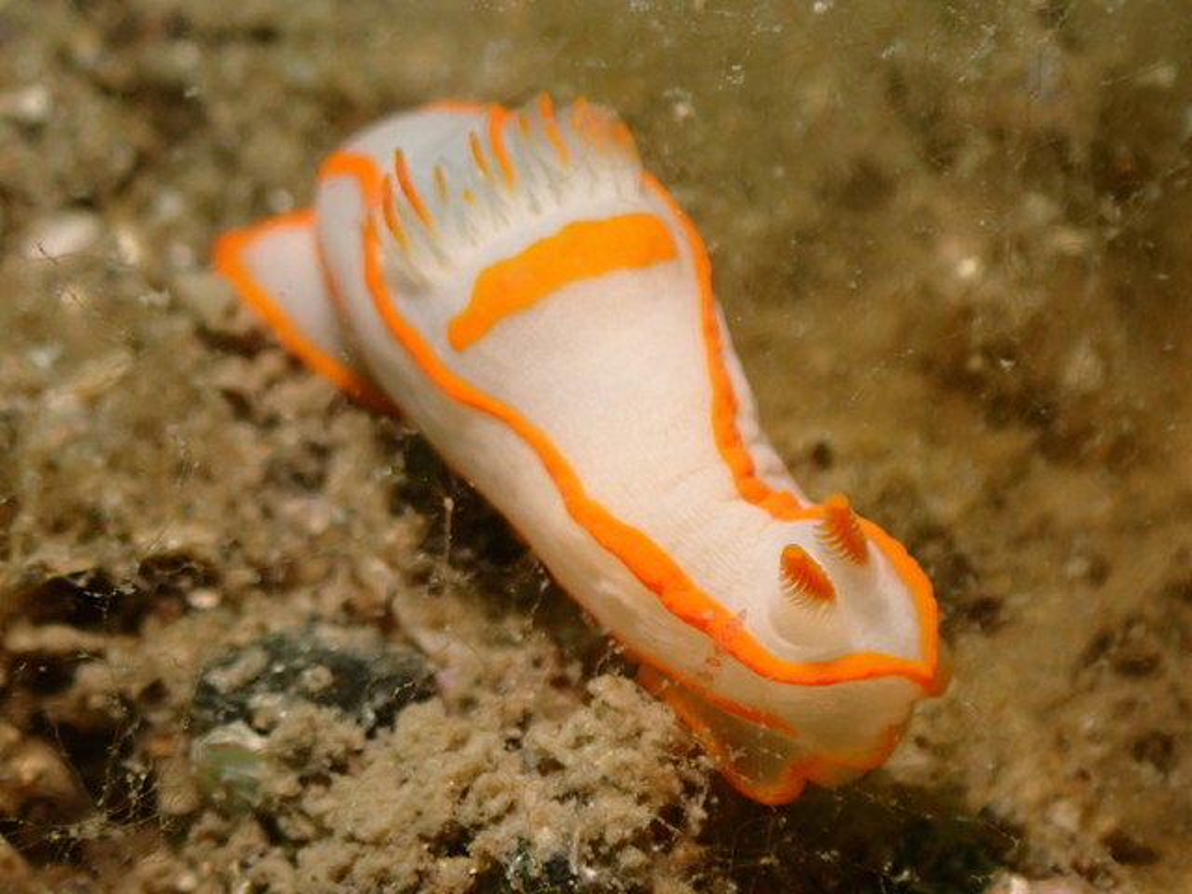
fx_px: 3443
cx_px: 596
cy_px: 447
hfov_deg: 19.6
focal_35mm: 100
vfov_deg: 14.8
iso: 320
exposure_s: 1/400
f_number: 4.9
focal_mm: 18
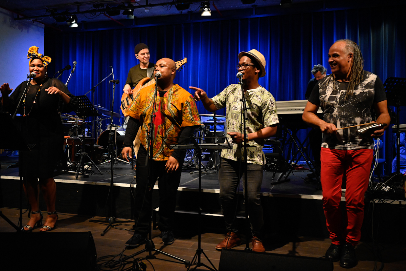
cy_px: 136
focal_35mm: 30
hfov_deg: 62.8
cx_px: 203
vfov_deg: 44.3
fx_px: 333
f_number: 4
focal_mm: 29.5
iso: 6400
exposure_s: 1/320
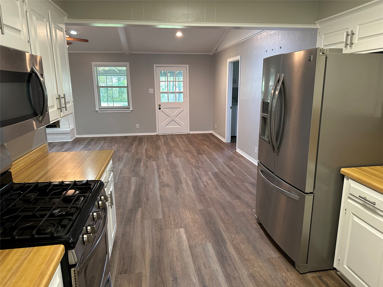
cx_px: 192
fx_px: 266
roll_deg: +0.6
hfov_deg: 71.6
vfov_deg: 56.8
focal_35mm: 24
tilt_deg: -12.7
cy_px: 144
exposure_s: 1/60
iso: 250
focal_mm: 6.86
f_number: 1.78
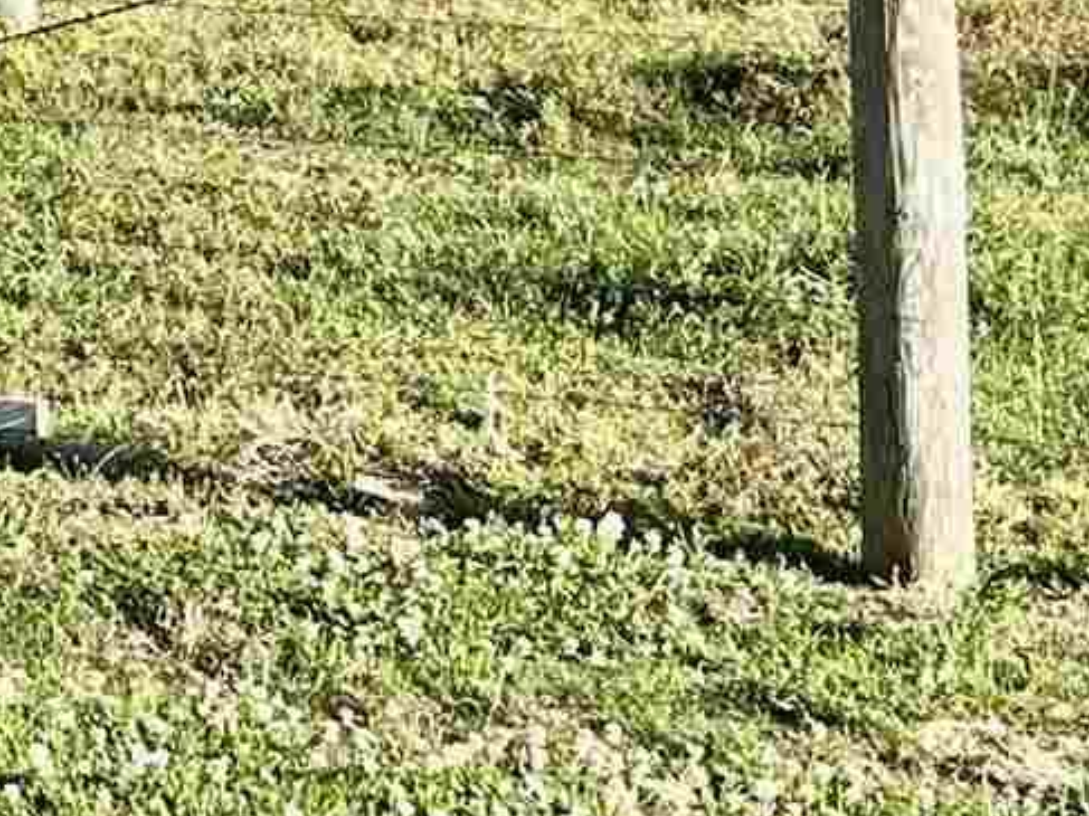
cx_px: -691
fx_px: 5158
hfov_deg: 11.4
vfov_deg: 8.7
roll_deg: +2.3
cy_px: -557
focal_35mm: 164
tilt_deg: -1.9
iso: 50
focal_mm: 5.7
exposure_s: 1/1511
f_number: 1.5
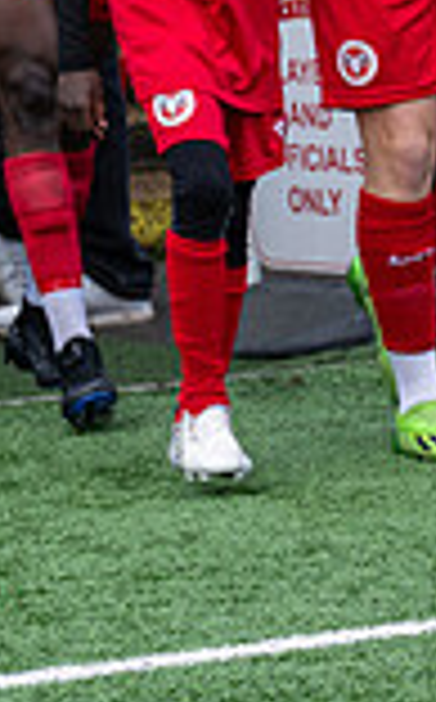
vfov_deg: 4.5
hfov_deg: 2.8
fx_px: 8854
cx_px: 1102
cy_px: 45
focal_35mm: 464
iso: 250
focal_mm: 105
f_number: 5
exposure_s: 1/250
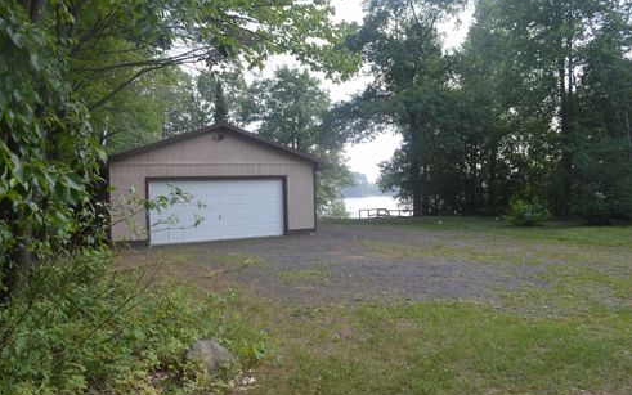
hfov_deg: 66.5
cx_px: 313
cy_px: 202
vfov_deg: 44.5
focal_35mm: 28
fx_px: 482
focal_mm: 18
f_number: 6.3
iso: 100
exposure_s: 1/160
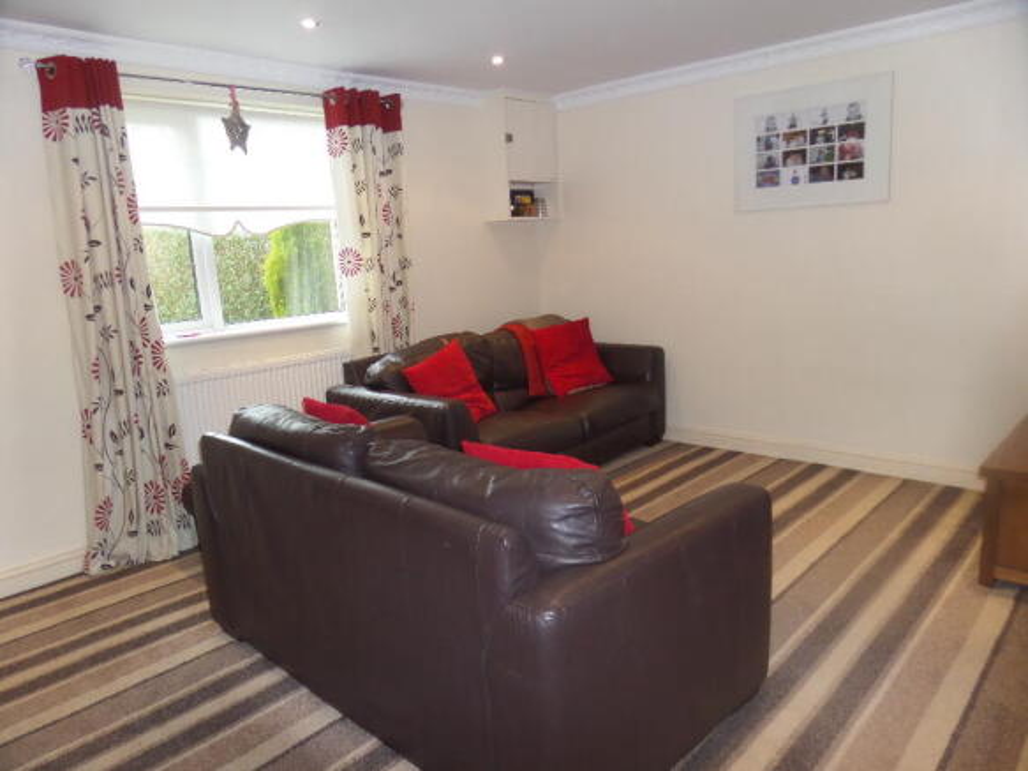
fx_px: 713
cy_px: 386
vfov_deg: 56.8
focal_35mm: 24
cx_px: 514
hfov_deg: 71.6
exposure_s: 1/30
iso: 320
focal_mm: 4
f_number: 3.2
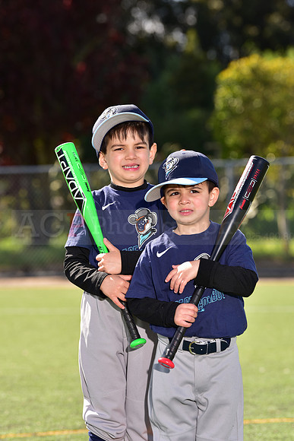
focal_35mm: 165
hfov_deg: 8.3
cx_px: 147
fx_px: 2020
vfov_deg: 12.4
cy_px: 220
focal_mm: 165
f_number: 5.6
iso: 80
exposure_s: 1/200
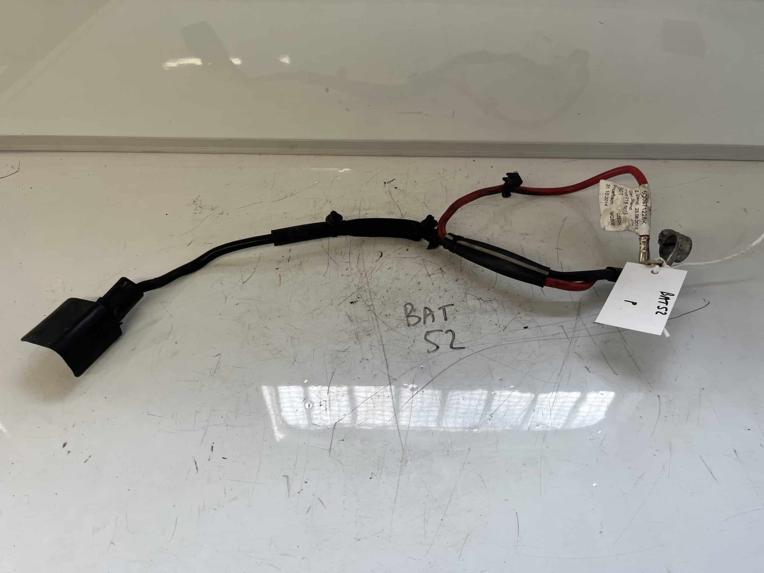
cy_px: 286
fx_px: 574
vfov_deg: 53.1
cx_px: 382
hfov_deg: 67.3
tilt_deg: -50.7
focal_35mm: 26
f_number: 1.6
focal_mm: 5.1
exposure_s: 1/122
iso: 50
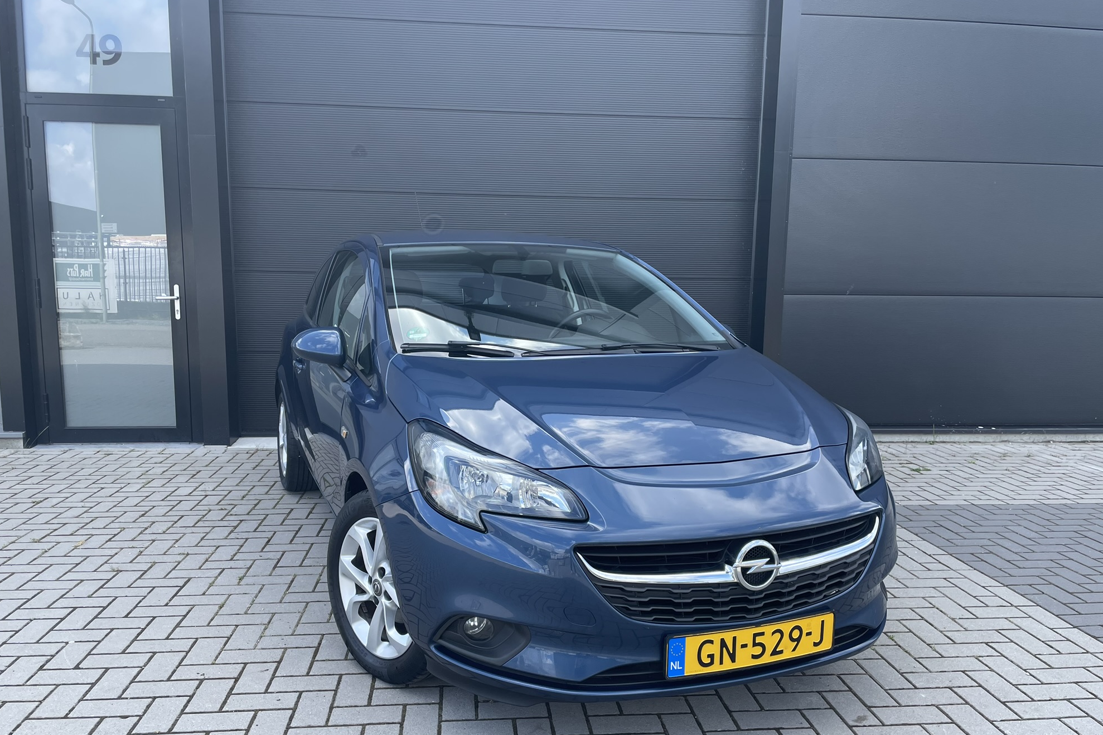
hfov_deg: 65.5
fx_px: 858
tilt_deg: -8.8
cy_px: 421
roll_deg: -0.6
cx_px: 538
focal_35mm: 28
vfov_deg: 46.3
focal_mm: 4.2
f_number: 1.6
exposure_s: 1/703
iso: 32
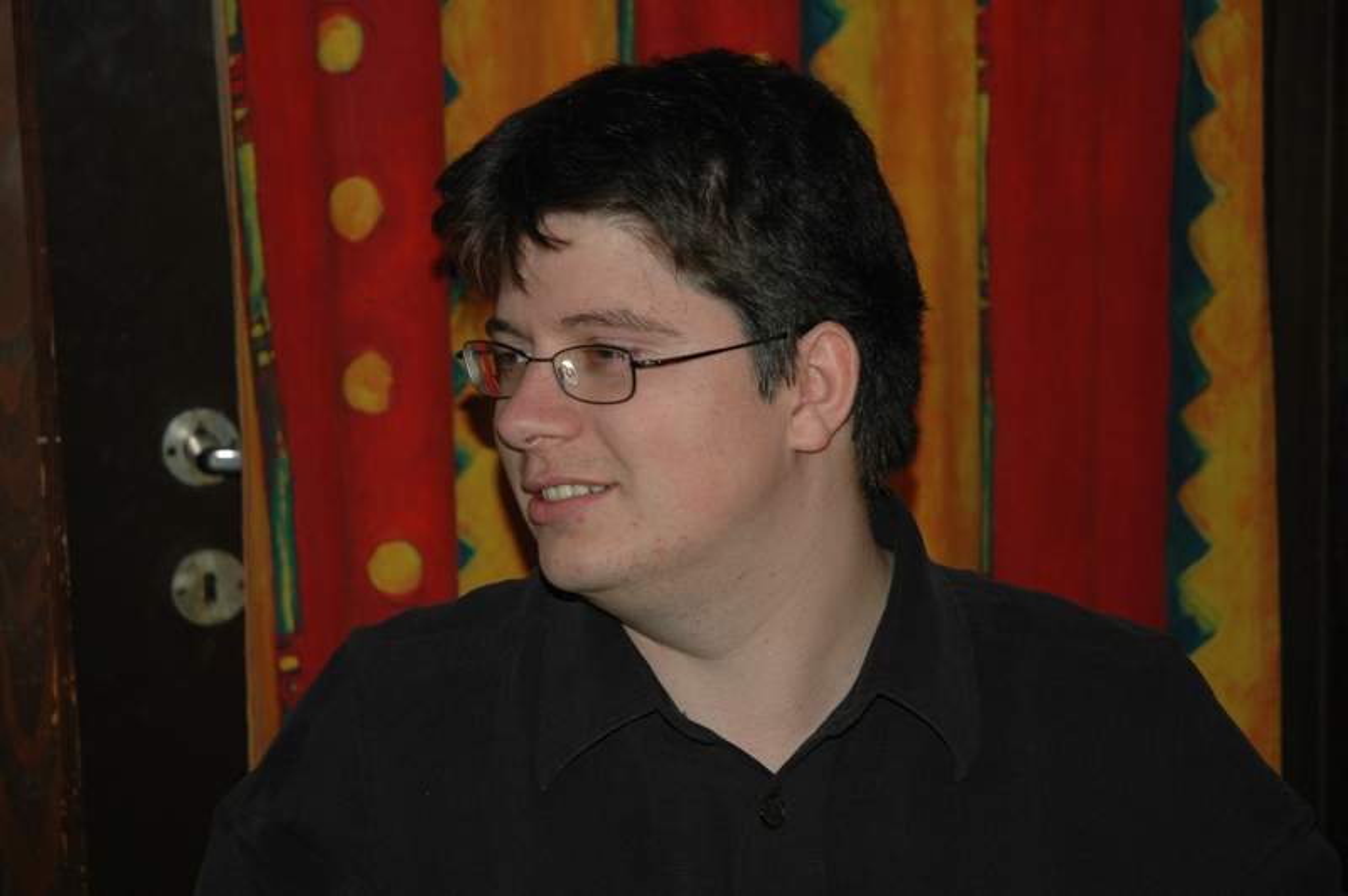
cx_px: 674
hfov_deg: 20.9
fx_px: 3648
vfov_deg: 14.0
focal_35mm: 98
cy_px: 448
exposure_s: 1/60
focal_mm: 65
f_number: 4.5
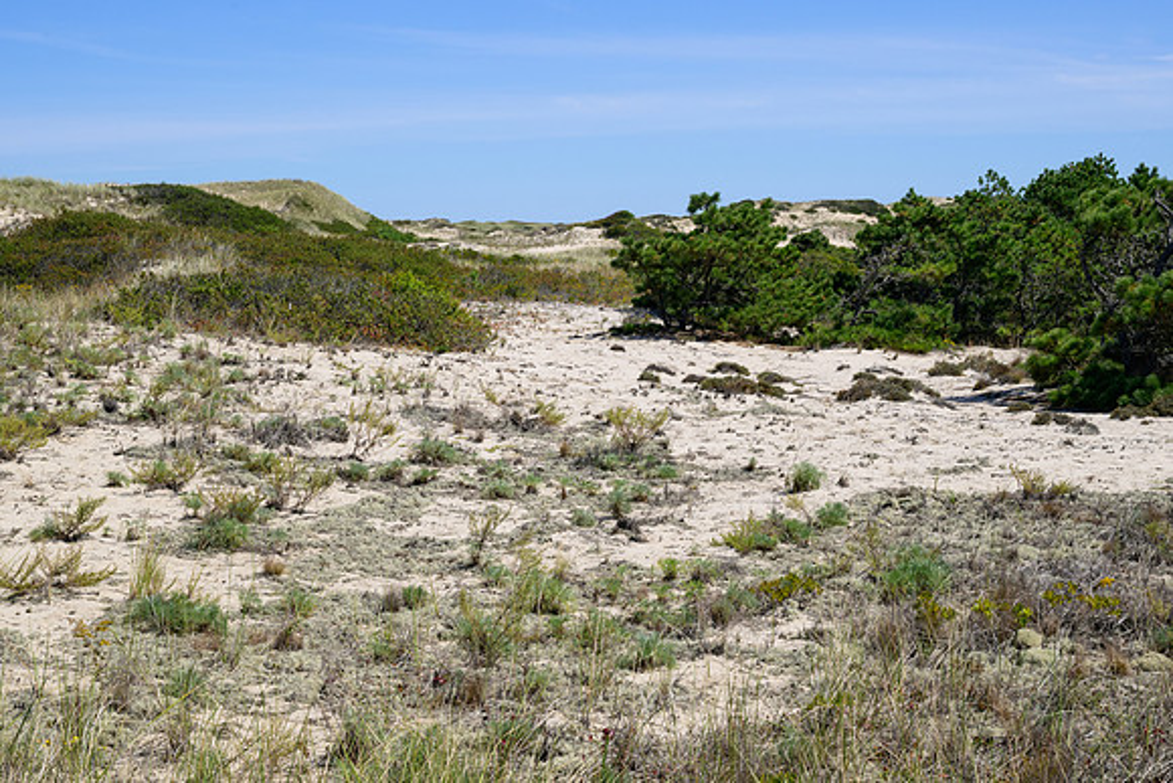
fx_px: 2153
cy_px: 431
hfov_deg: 30.5
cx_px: 586
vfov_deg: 20.6
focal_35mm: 66
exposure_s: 1/500
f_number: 14
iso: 400
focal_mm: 60
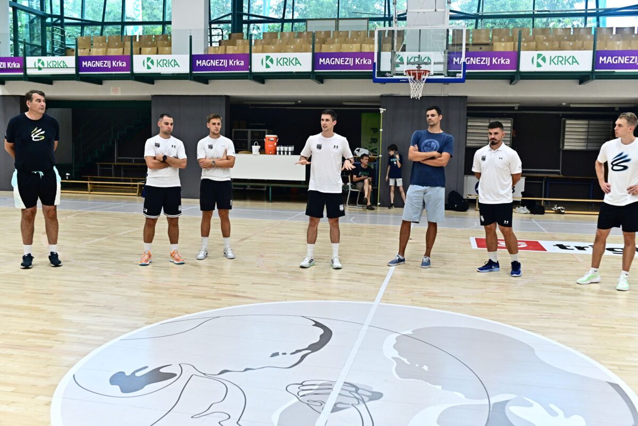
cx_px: 319
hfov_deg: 54.4
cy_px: 213
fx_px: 620
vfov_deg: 37.9
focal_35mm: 35
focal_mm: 35
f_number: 4.5
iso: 1600
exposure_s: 1/400
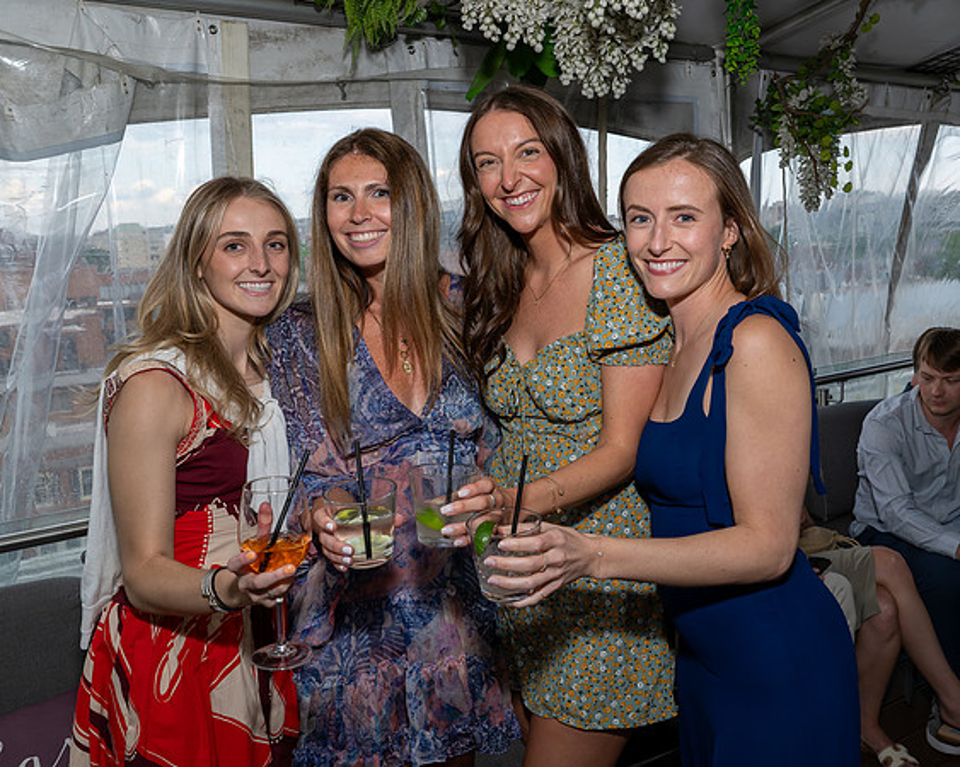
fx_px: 956
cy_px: 348
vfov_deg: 43.7
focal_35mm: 34
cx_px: 531
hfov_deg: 53.2
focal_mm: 25
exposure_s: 1/250
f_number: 8
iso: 320
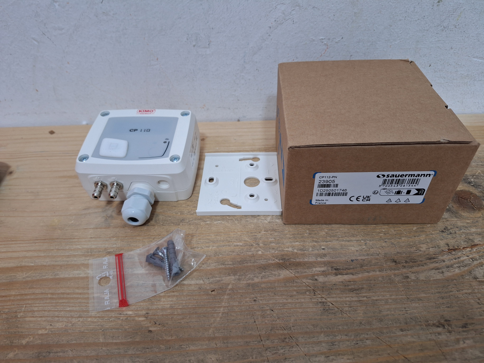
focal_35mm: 23
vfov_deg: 58.9
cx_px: 242
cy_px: 182
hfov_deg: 73.9
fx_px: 322
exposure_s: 1/25
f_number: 1.8
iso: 320
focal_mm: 5.54
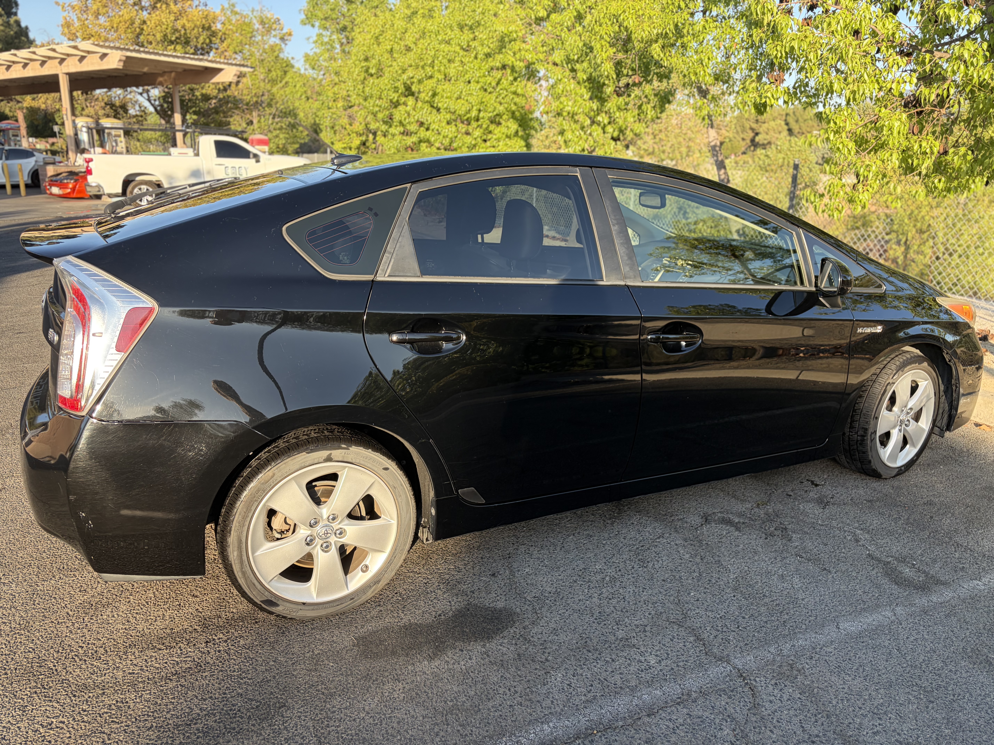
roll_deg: -0.5
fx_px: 747
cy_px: 372
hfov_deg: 67.3
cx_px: 497
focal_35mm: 26
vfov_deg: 53.1
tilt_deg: -14.5
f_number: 1.6
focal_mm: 5.96
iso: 50
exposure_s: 1/462
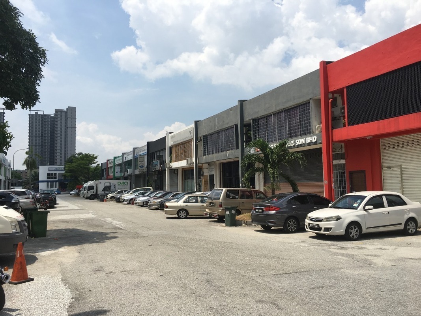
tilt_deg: +5.7
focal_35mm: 29
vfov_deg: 48.2
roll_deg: +0.9
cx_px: 210
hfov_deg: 61.7
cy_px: 158
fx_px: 353
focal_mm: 4.15
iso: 25
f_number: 2.2
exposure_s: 1/1748
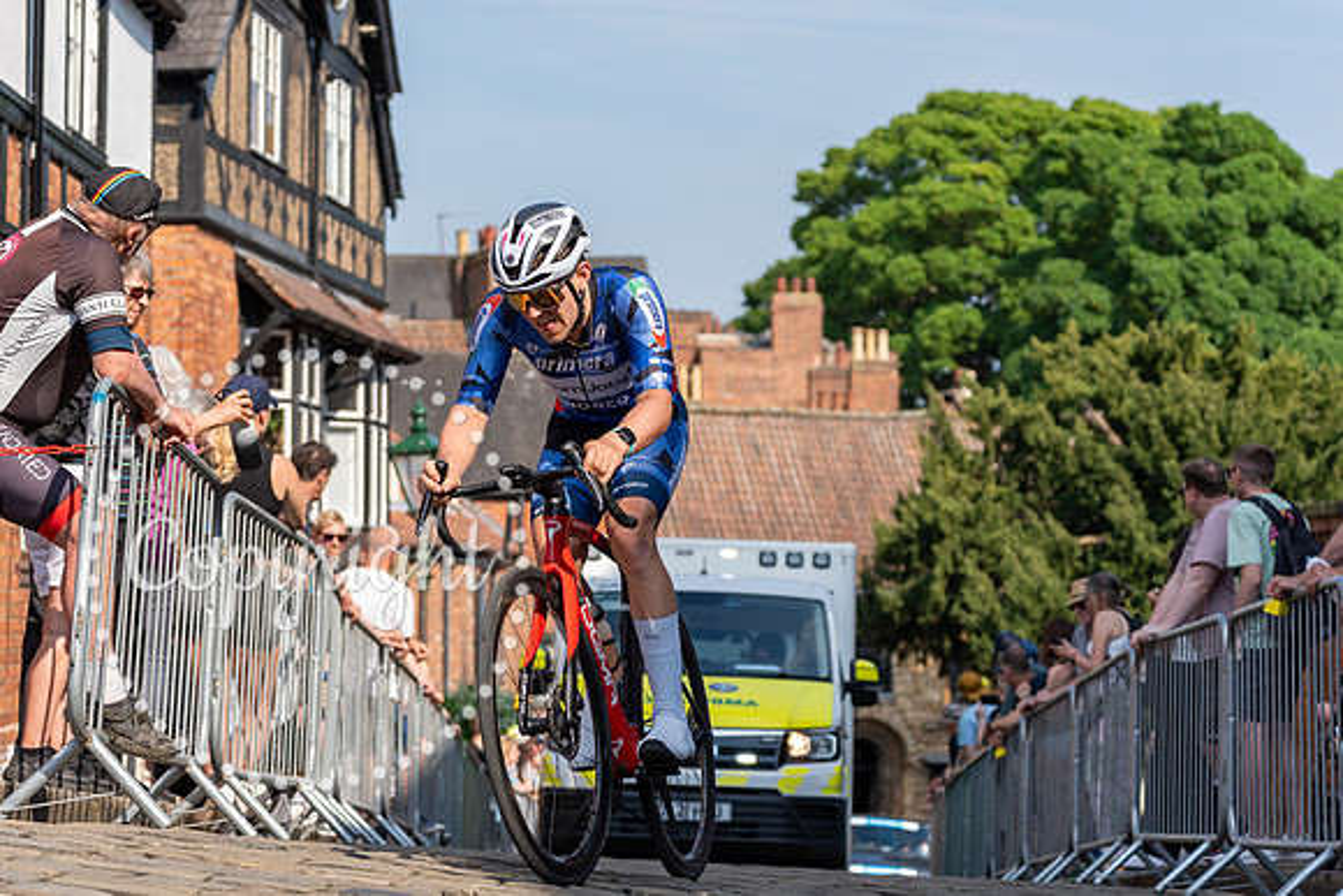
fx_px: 3239
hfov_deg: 23.3
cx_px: 478
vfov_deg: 15.7
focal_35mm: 87
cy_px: 258
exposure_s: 1/1250
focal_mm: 61
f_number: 3.2
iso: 100
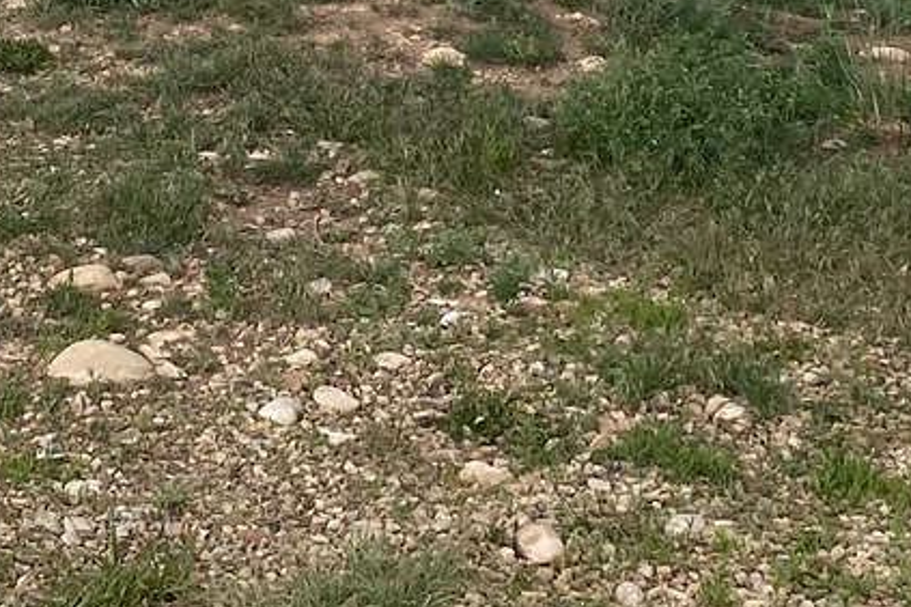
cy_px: -551
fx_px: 3315
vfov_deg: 9.8
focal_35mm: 131
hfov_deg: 15.6
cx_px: 418
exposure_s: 1/2183
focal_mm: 4.25
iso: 32
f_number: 1.8
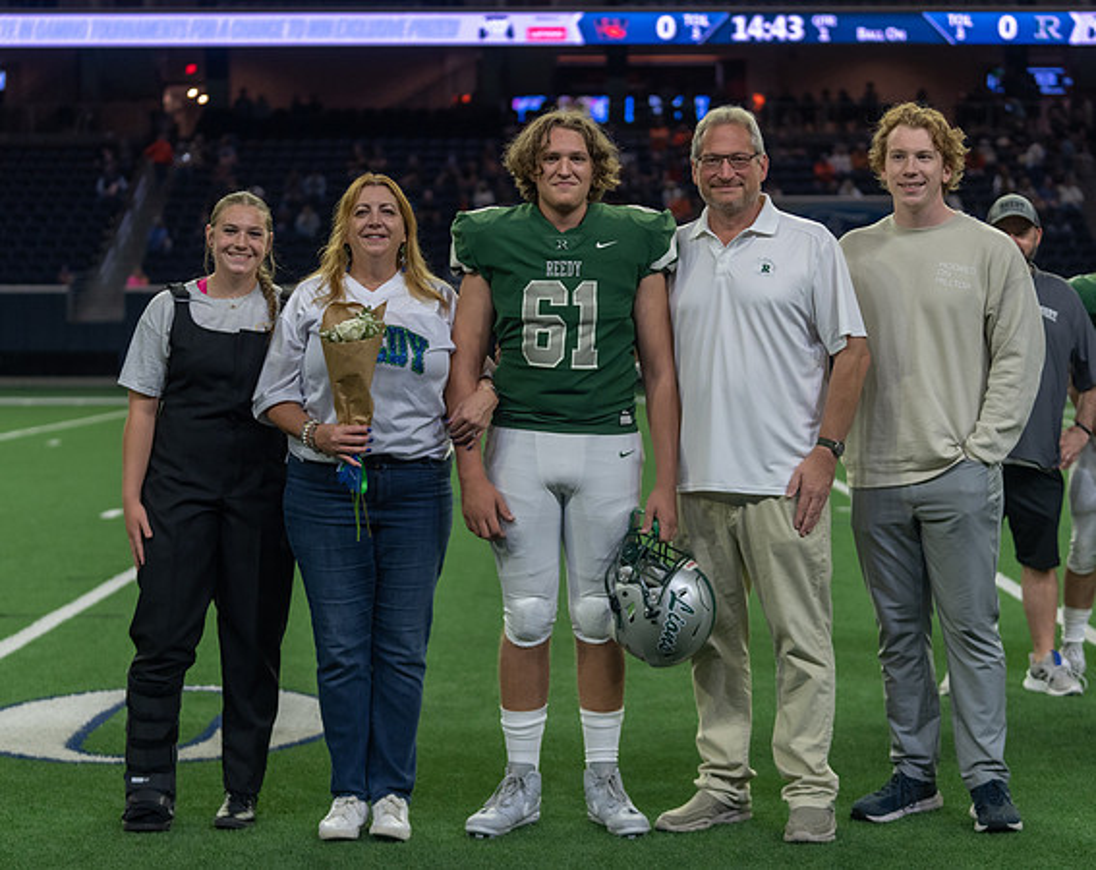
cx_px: 565
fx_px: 2736
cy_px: 417
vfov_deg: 18.1
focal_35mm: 85
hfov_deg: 22.6
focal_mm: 70
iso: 1000
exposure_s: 1/320
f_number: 2.8
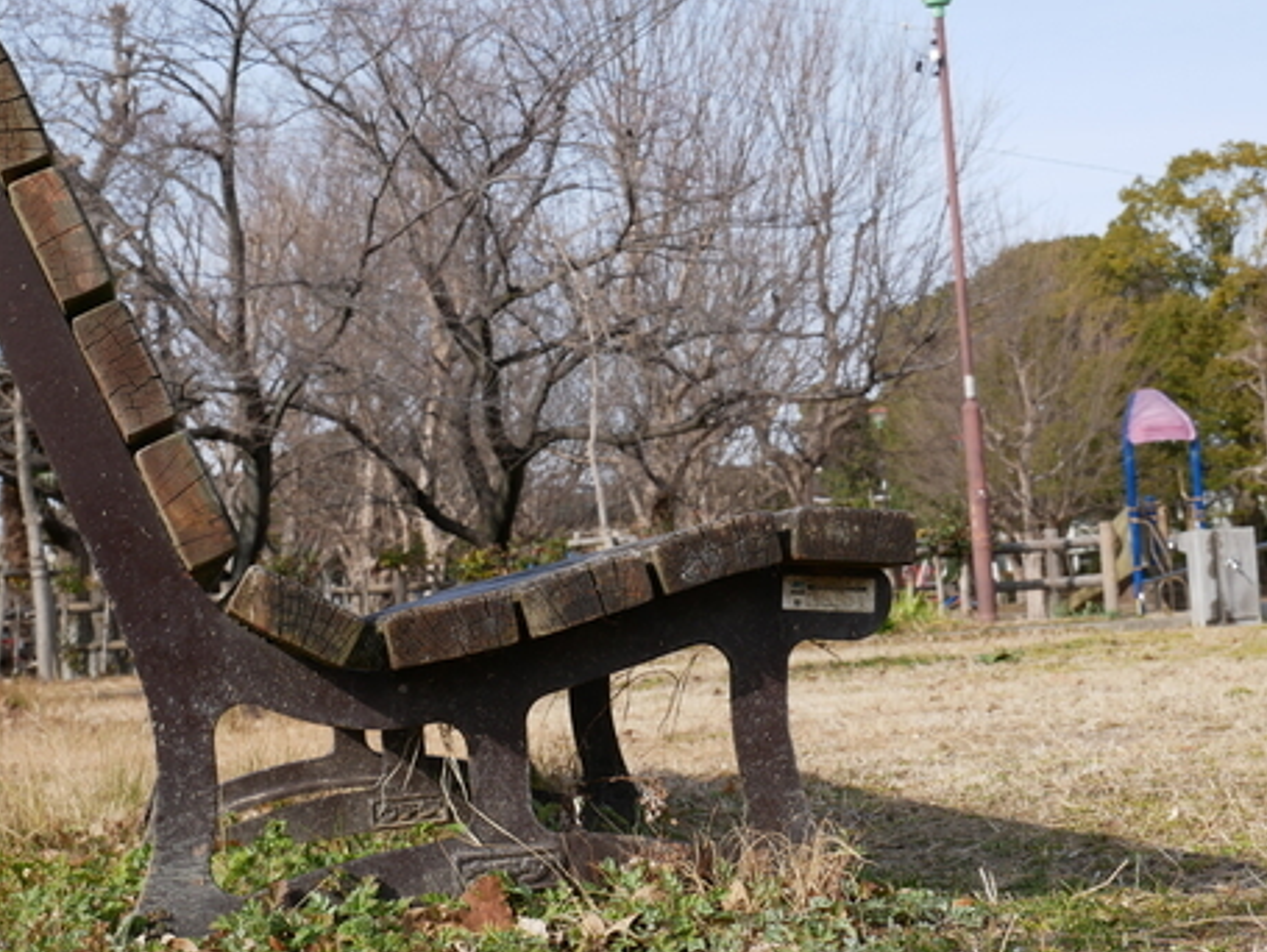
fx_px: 2418
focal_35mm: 66
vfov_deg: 22.3
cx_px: 643
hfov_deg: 29.4
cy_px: 422
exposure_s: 1/250
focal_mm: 25
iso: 200
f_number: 8
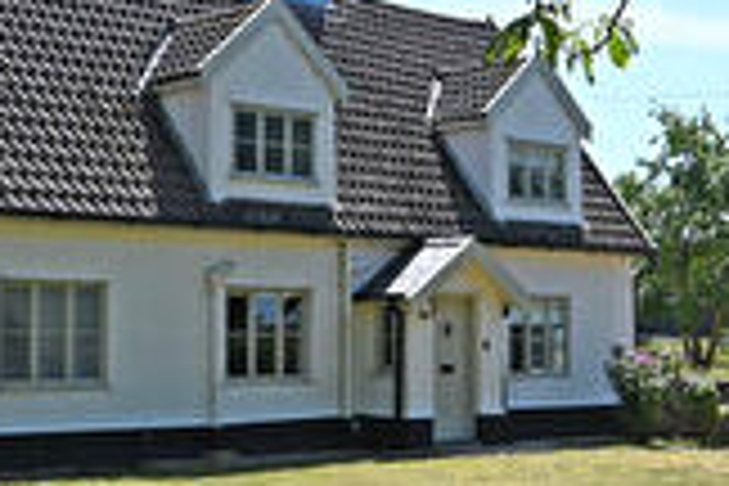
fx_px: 1579
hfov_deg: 25.9
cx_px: 292
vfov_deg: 17.5
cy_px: 297
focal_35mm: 78
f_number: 4
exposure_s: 1/2000
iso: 320
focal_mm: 18
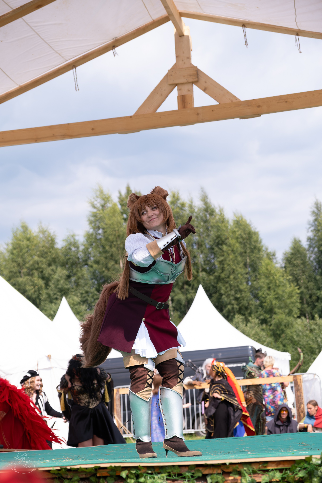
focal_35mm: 83
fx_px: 1113
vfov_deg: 24.5
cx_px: 161
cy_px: 242
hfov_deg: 16.5
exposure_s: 1/1000
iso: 160
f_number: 4
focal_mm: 55
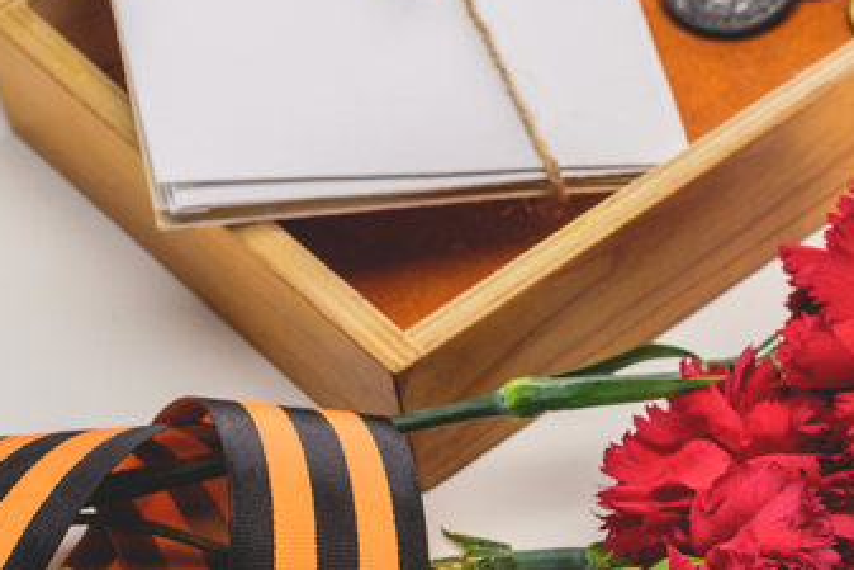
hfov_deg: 13.3
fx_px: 3512
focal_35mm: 148
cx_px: 1134
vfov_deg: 9.3
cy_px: 404
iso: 160
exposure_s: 1/160
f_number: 9
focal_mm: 50
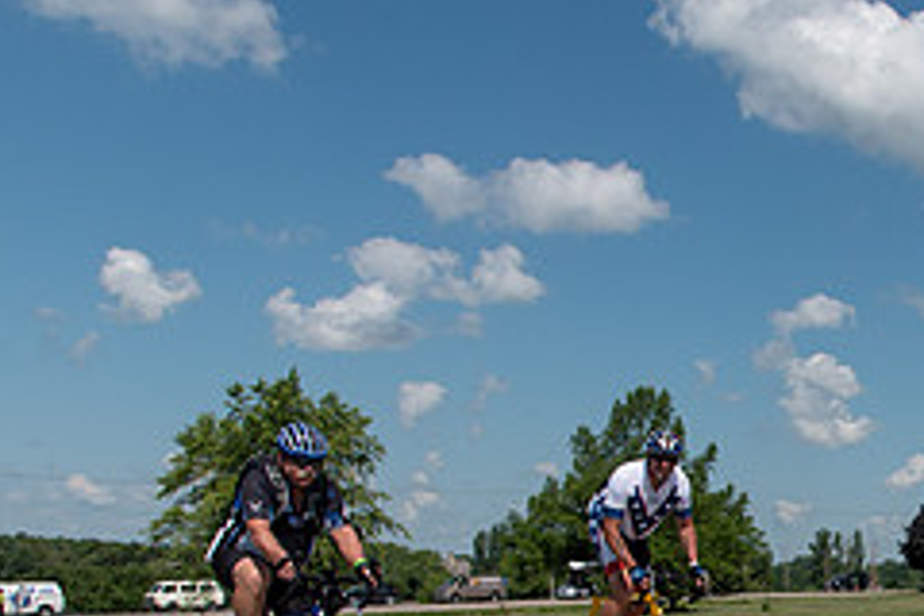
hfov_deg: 31.8
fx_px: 1489
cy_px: 653
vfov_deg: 22.3
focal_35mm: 58
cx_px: 924
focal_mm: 24
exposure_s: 1/2000
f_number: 7.1
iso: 200
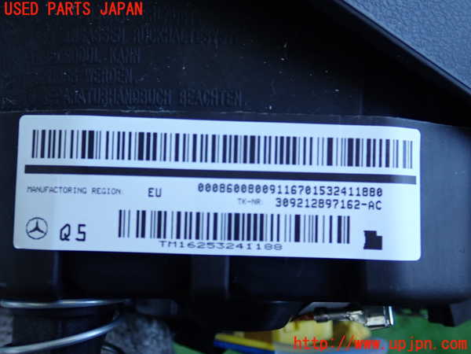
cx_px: 236
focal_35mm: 40
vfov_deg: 36.0
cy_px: 177
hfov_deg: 46.8
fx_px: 544
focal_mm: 7.34
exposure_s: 1/40
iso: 200
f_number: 2.8
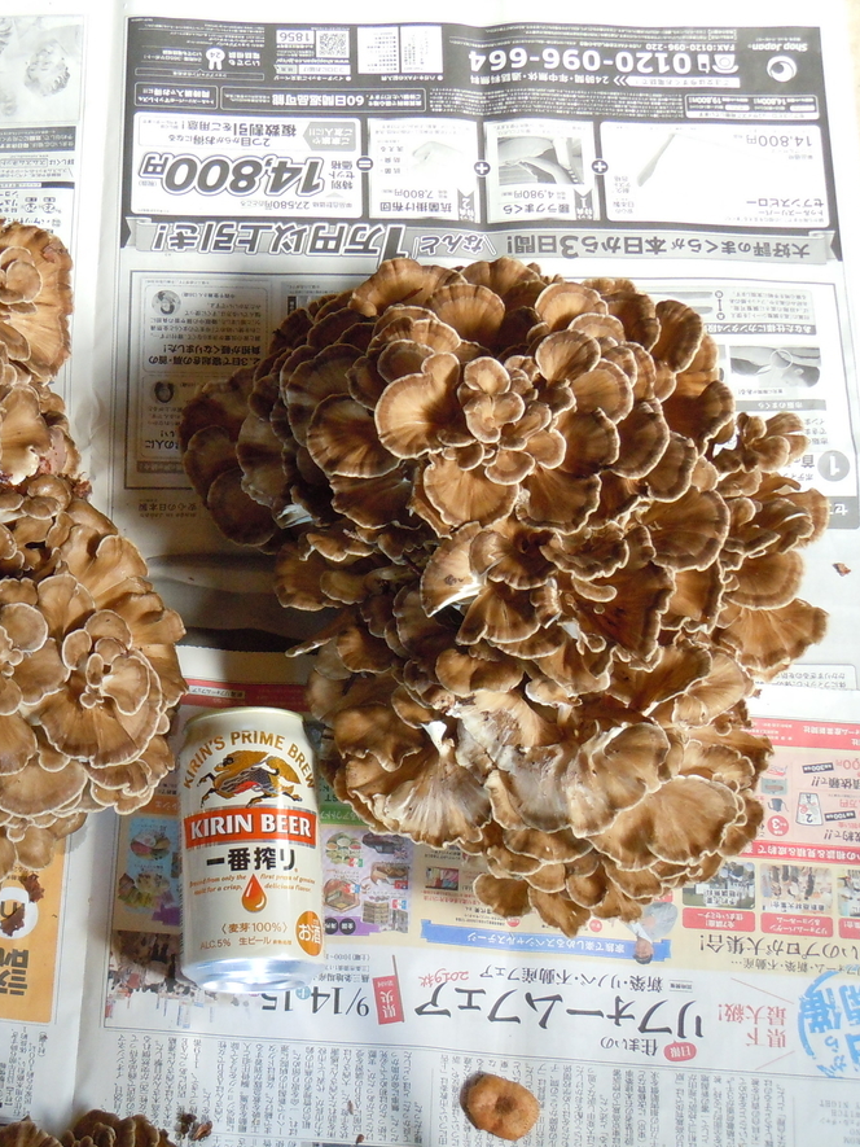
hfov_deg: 23.7
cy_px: 581
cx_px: 180
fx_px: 2020
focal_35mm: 61
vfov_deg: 31.7
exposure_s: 1/160
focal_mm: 8.1
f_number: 3.8
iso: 400
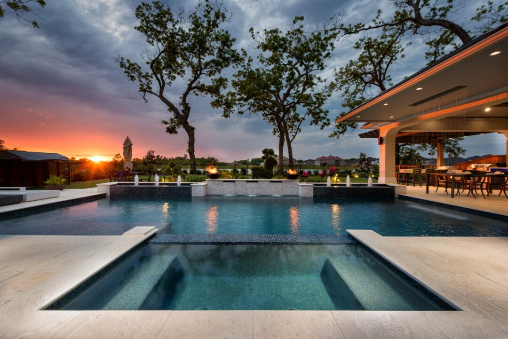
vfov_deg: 77.4
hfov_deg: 100.4
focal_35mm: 15
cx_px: 254
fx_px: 212
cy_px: 170
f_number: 8
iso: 125
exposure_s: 1/8
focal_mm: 15
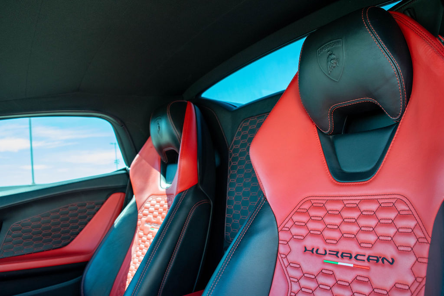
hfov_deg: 67.4
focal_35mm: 27
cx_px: 222
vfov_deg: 47.9
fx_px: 333
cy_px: 148
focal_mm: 18
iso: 400
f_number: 5.6
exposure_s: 1/125
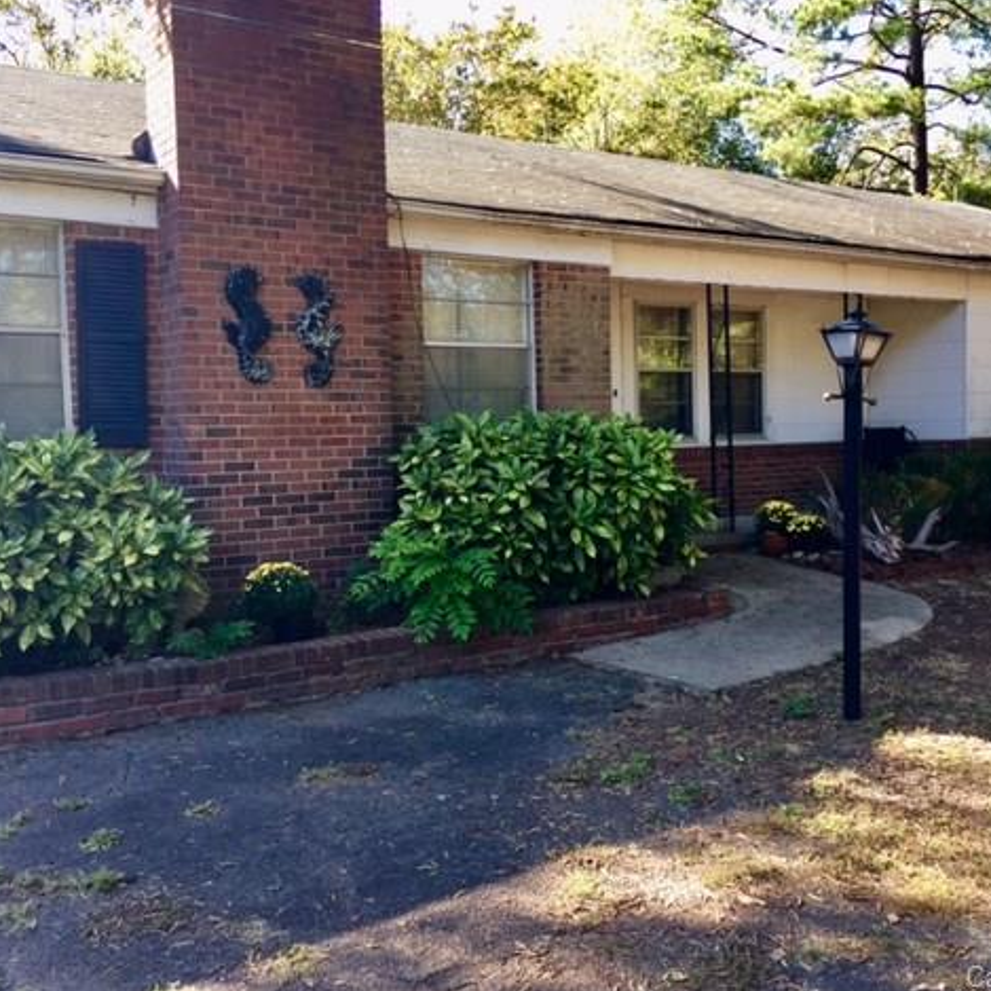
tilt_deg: -3.8
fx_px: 1134
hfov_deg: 47.2
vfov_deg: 47.2
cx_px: 532
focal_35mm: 35
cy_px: 490
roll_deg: +0.4
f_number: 2.2
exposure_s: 1/120
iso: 32
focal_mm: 4.15
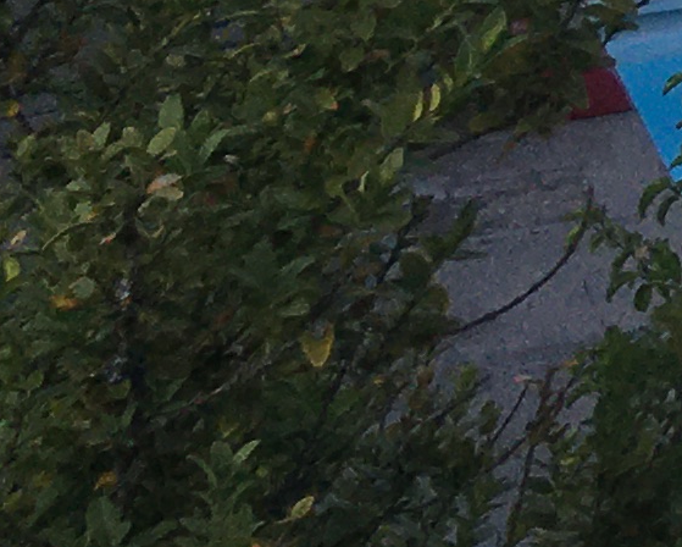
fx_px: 4121
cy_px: -773
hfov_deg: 7.5
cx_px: 2439
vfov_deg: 7.1
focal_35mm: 204
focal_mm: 4.15
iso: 25
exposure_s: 1/785
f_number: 2.2
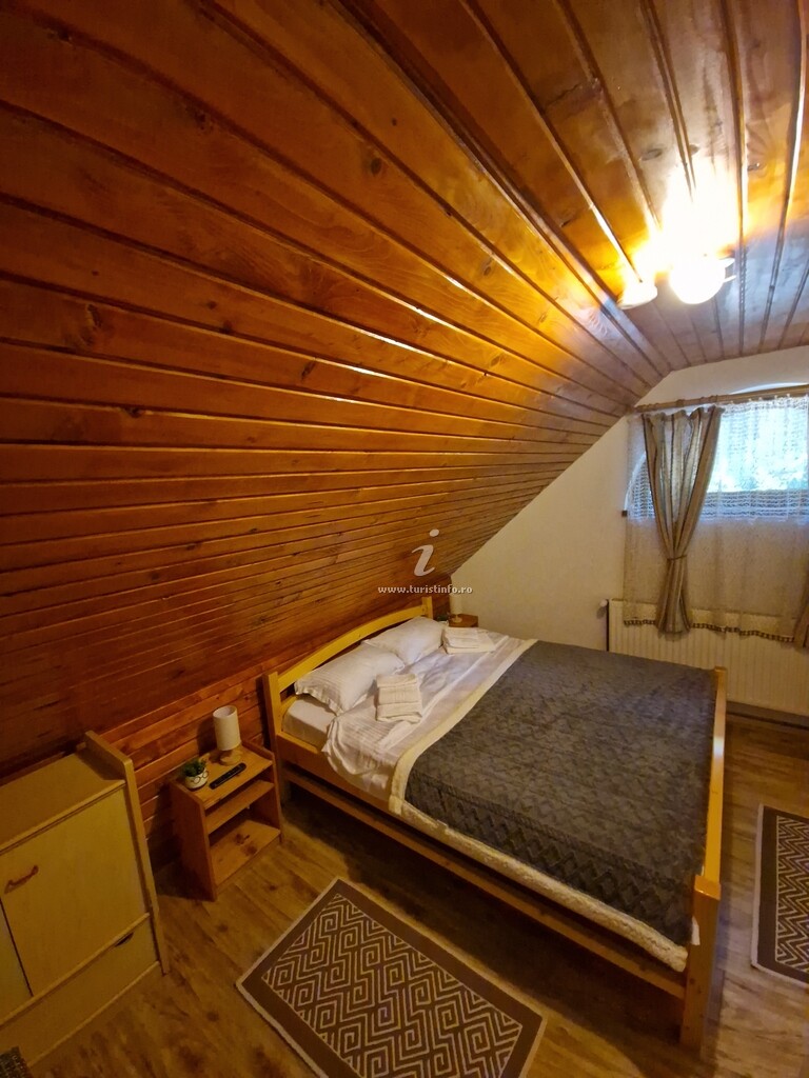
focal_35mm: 13
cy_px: 539
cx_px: 404
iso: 800
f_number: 2.2
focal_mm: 2.2
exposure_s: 1/33
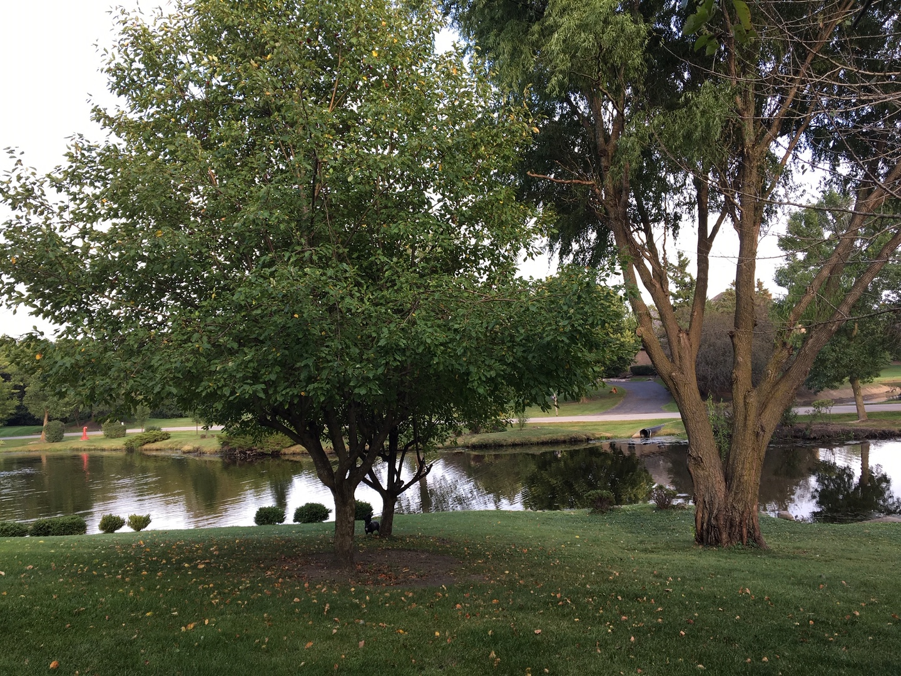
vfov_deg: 48.2
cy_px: 338
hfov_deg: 61.7
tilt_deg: +4.5
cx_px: 450
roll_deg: +2.8
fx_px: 755
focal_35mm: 29
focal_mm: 4.15
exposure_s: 1/123
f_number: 2.2
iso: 25
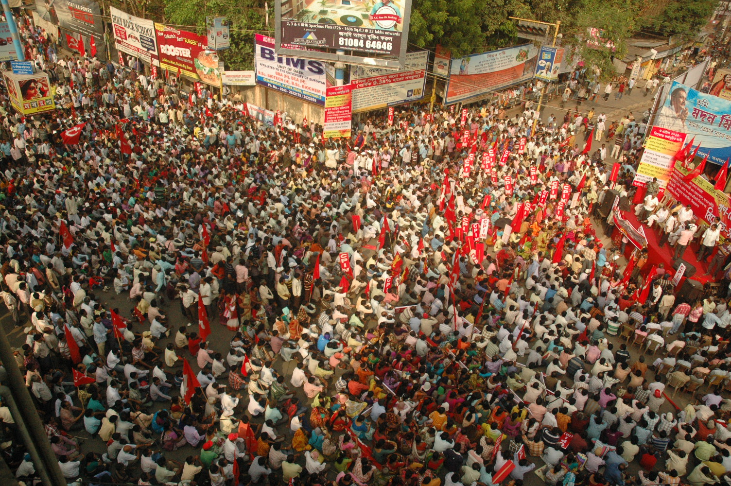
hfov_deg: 67.4
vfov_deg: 47.8
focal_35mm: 27
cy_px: 243
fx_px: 548
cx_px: 366
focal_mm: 18
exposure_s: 1/2500
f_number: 5.6
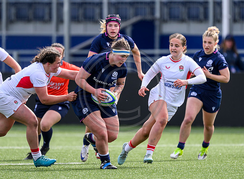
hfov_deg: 2.3
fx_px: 6071
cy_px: 77
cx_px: 106
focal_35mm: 868
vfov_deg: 1.7
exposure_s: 1/2000
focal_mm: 560
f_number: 4
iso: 500
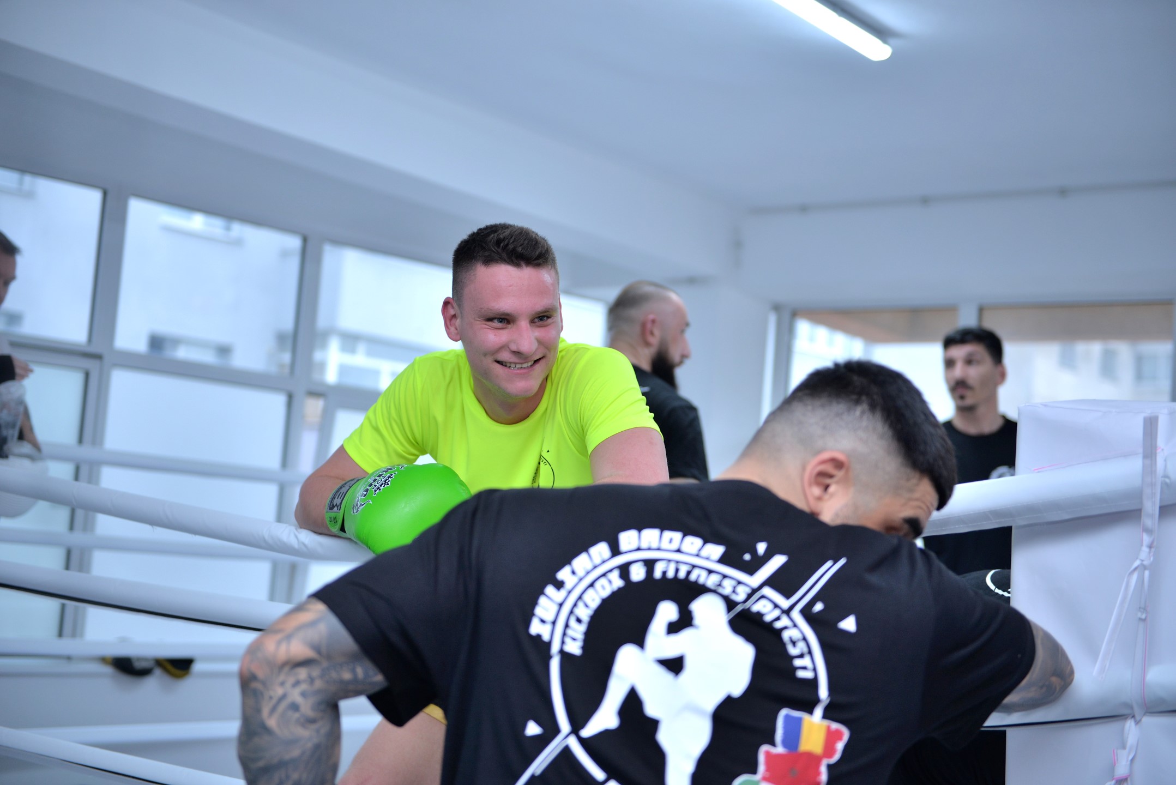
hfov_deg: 38.2
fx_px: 1699
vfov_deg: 26.0
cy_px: 392
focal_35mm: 52
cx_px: 588
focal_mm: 52
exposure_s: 1/200
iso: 400
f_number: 2.8
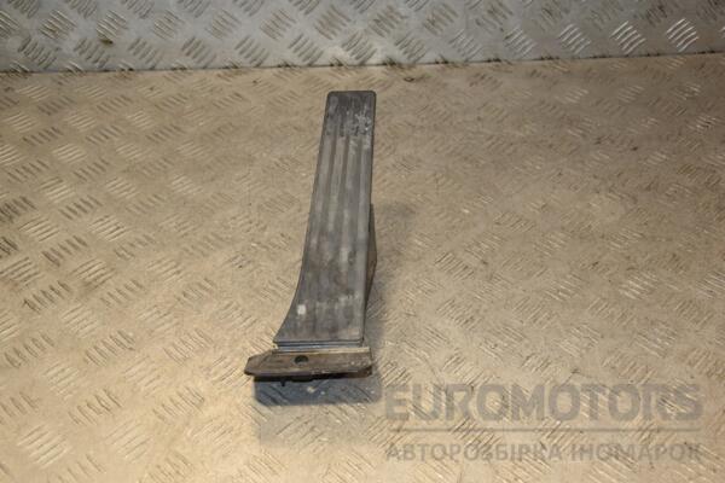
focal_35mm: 48
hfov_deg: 41.1
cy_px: 242
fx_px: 967
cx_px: 362
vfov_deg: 28.1
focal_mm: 32
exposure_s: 1/200
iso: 800
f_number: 5.6
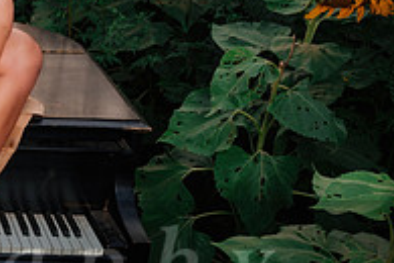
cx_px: -139
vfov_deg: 18.1
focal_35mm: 73
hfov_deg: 23.8
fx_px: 799
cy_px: -9
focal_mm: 24
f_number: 3.2
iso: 64
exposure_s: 1/50
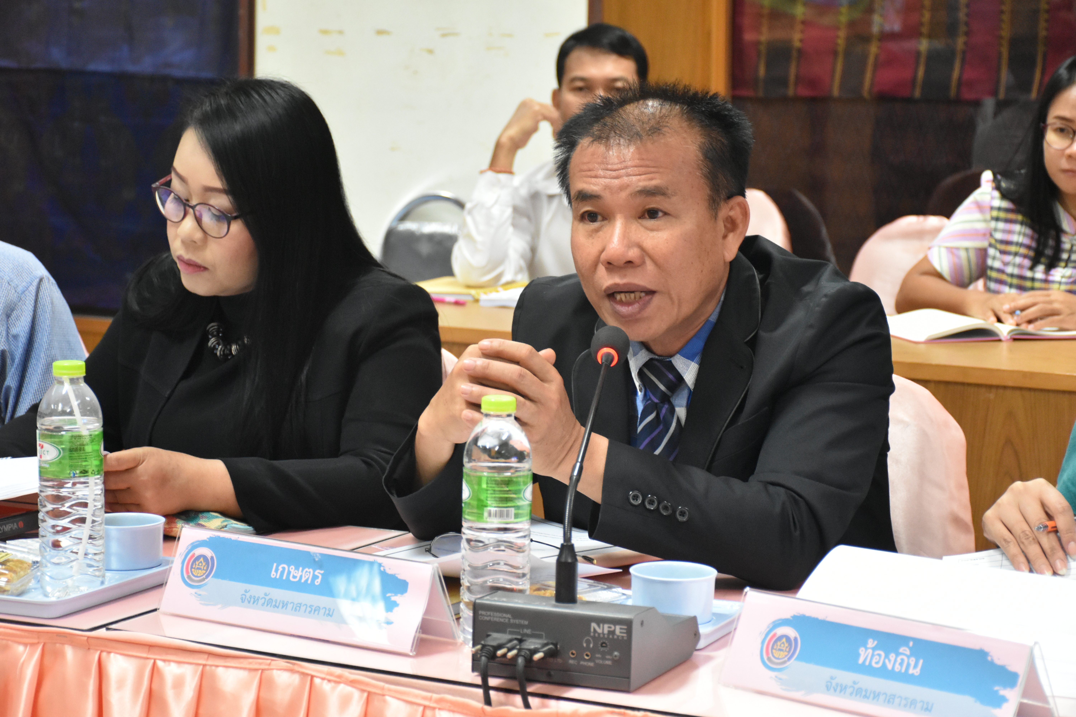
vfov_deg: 14.7
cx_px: 538
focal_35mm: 93
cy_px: 358
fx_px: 2779
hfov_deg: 21.9
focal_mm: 62
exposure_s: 1/80
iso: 3200
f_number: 5
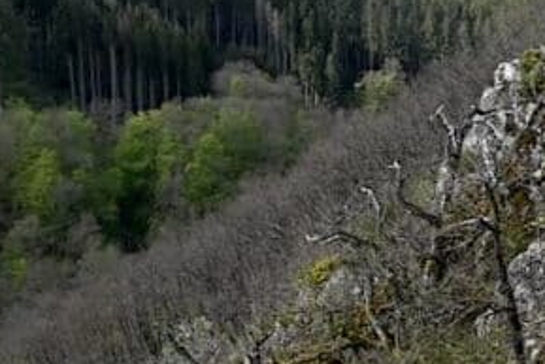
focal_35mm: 85
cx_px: 585
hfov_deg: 22.7
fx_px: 1287
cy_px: 121
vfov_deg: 16.1
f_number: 5.6
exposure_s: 1/250
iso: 100
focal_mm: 24
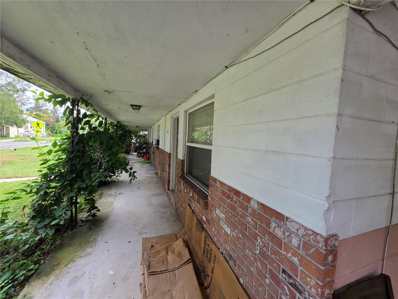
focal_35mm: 13
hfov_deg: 106.2
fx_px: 149
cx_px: 199
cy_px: 150
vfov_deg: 89.9
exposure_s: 1/120
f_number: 1.9
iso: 25
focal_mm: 2.2
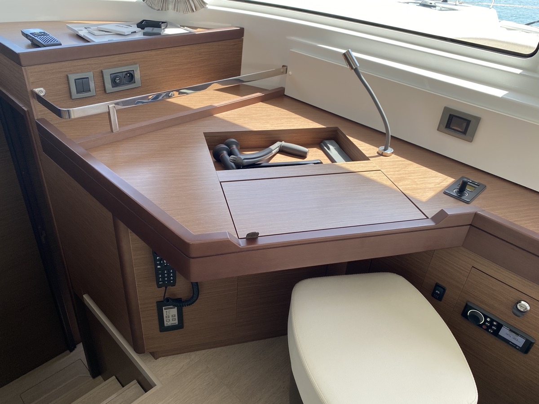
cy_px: 202
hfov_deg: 67.3
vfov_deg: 53.1
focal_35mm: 26
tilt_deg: -32.7
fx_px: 405
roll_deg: -4.3
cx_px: 270
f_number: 1.8
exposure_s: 1/137
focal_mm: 4.25
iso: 32
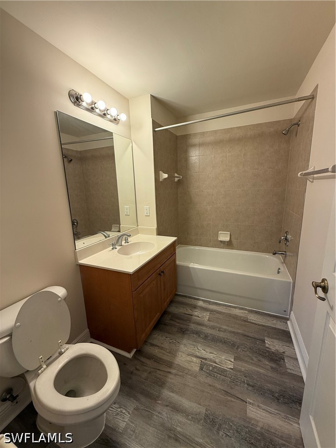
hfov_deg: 85.7
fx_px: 181
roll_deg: +1.4
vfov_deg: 102.1
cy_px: 224
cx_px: 168
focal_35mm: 14
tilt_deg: -10.8
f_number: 2.2
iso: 125
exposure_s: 1/99
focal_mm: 2.22
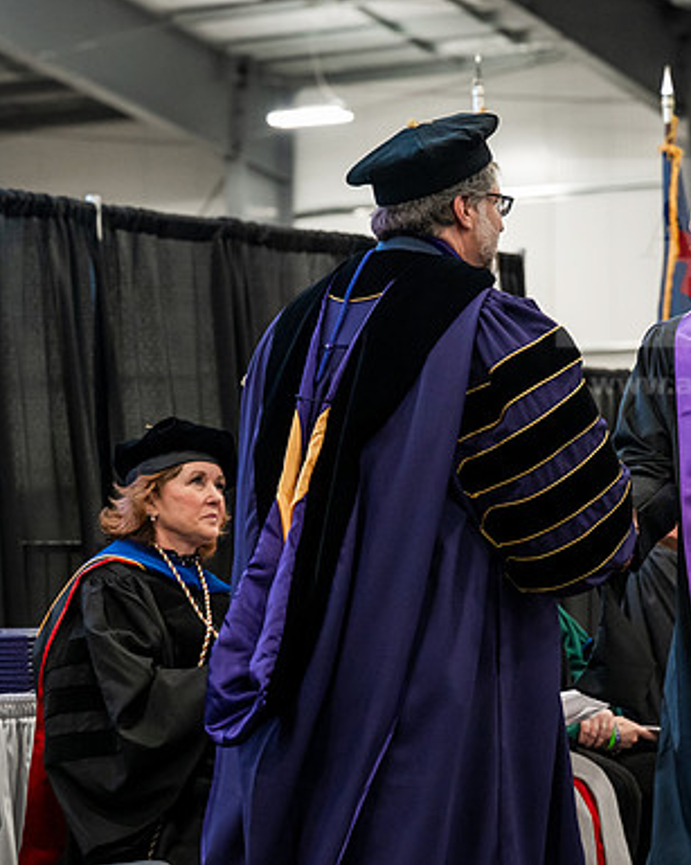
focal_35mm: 122
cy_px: 431
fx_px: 3120
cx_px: 488
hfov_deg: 12.6
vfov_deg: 15.8
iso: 4000
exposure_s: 1/200
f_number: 4.5
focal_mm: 86
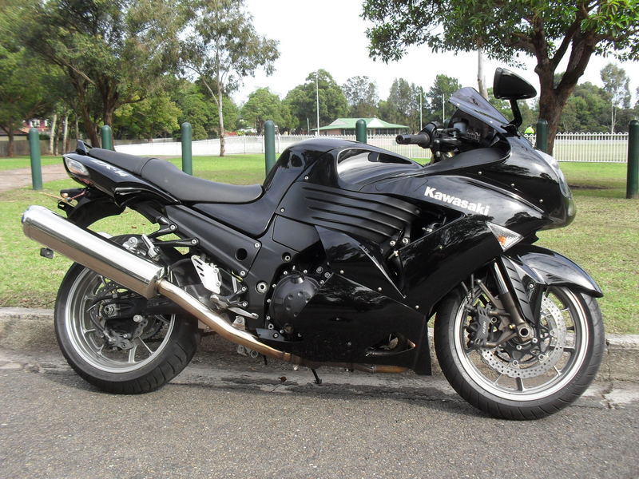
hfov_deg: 52.6
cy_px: 240
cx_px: 320
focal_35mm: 35
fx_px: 646
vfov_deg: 40.7
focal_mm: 6.3
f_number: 3.2
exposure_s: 1/350
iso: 100
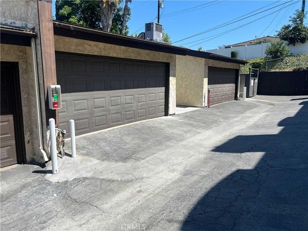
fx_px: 231
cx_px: 154
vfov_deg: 53.1
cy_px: 116
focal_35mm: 26
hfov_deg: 67.3
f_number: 1.5
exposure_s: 1/3968
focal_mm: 5.7
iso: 50
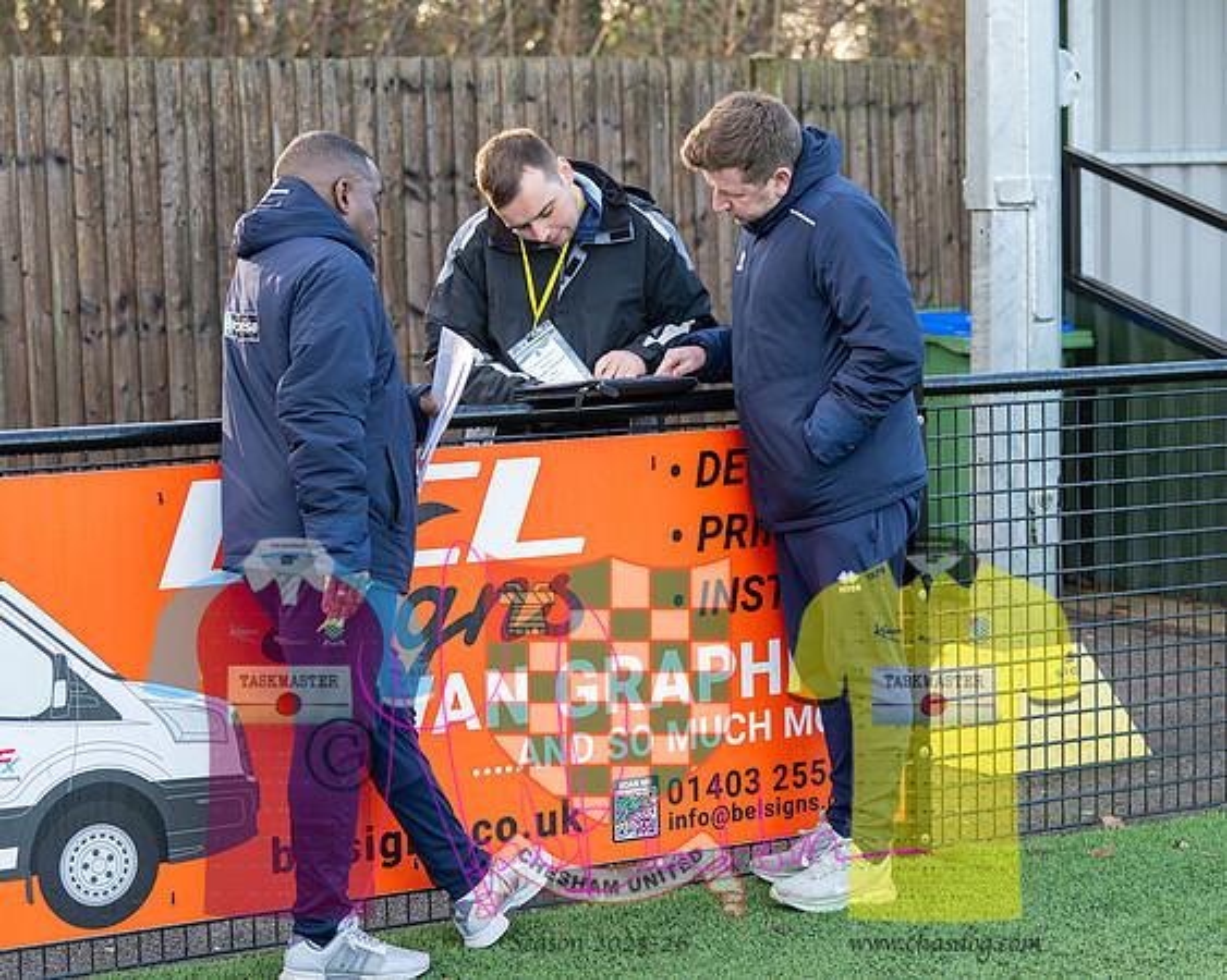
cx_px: 692
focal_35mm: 92
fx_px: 3354
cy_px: 490
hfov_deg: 20.7
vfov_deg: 16.6
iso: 400
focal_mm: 55
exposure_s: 1/640
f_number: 2.2
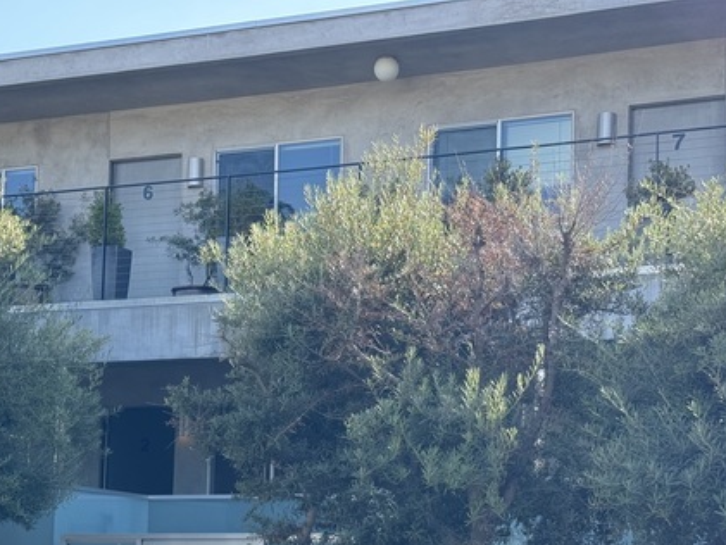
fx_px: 1594
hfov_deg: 25.6
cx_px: 303
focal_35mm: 76
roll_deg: -2.0
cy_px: 429
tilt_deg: +5.4
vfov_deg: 19.2
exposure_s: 1/774
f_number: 1.78
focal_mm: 6.76
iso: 64
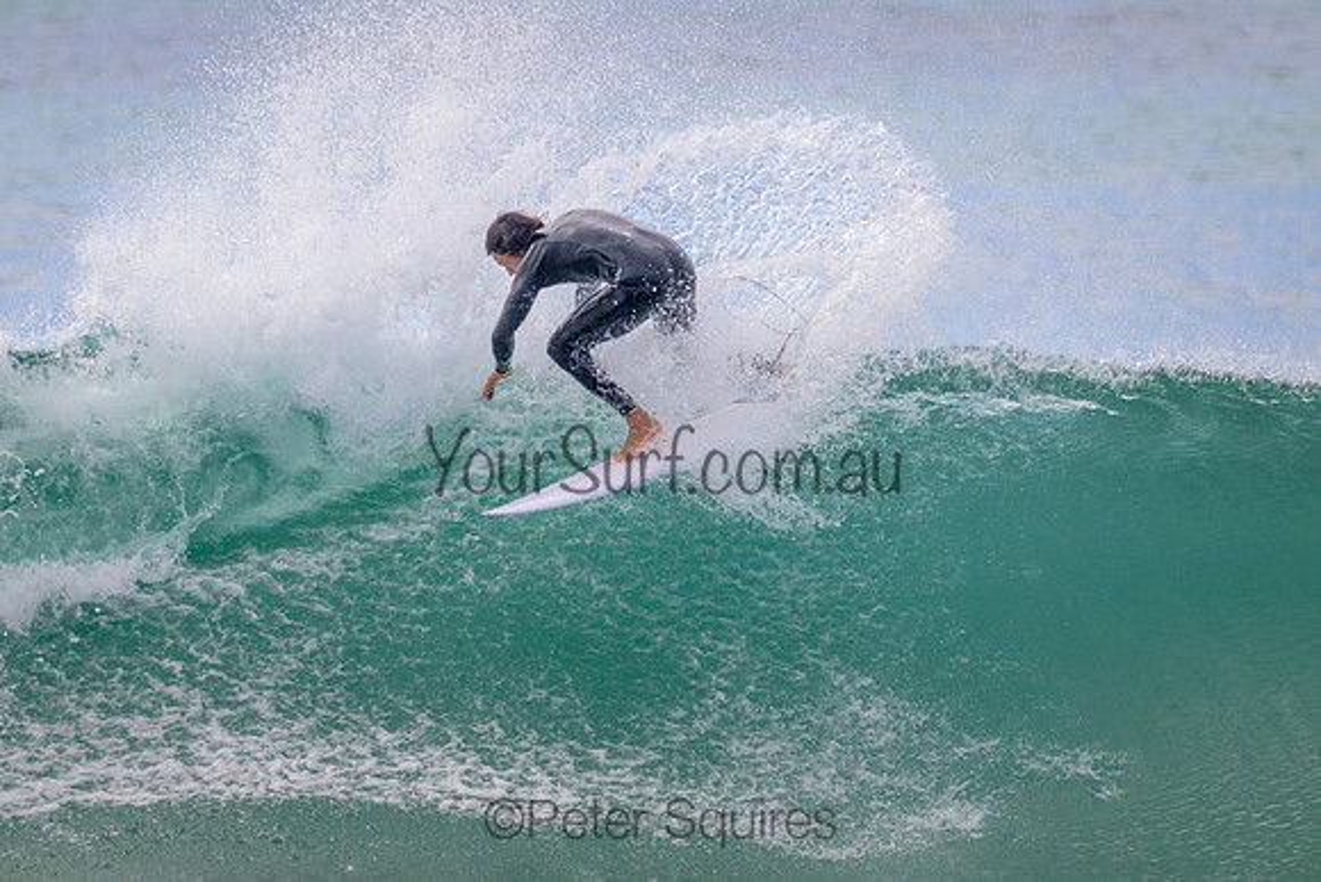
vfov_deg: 1.7
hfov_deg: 2.6
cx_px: 660
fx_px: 29361
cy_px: 441
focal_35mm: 800
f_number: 13
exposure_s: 1/2000
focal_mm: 800
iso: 1800
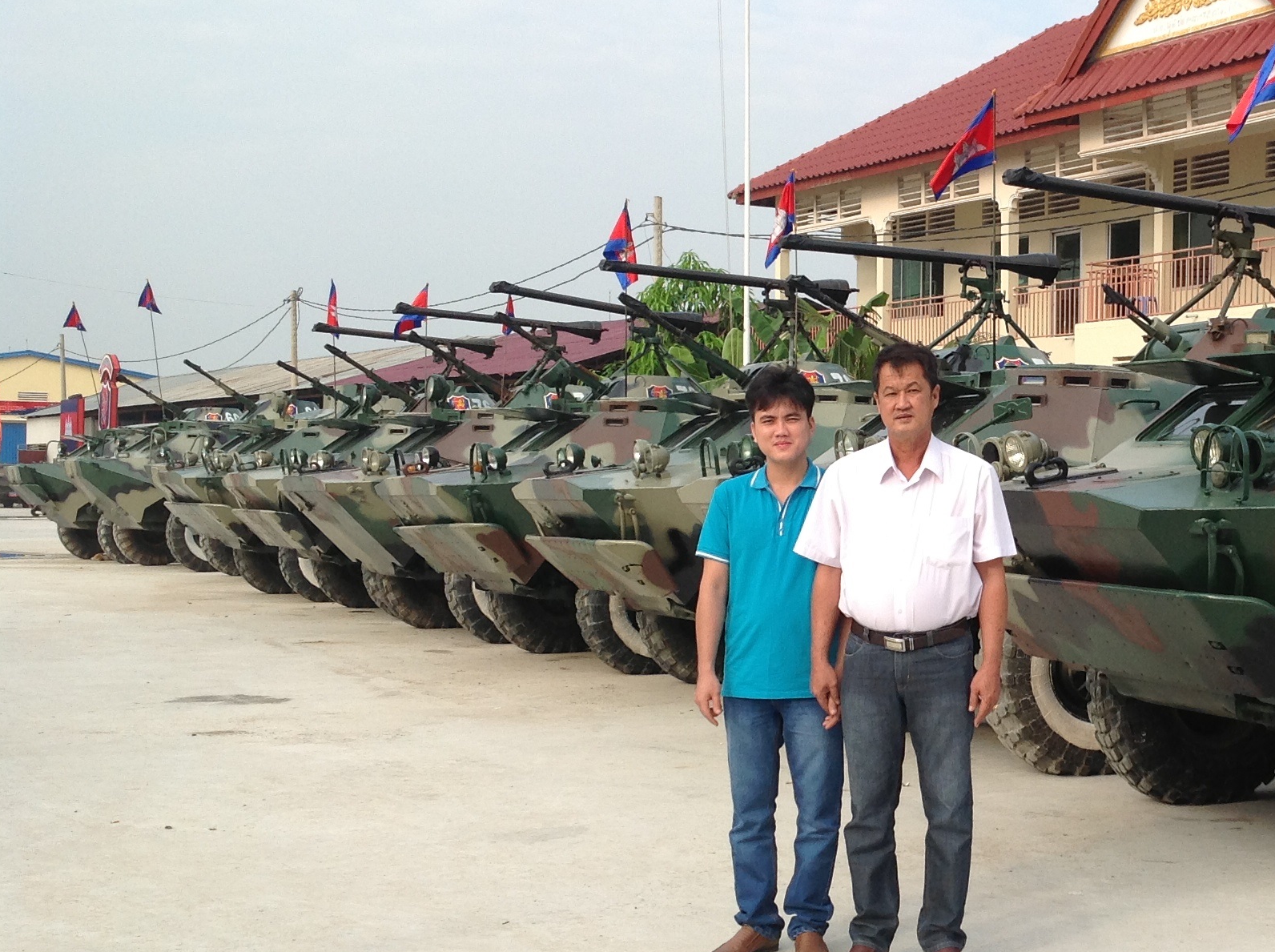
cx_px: 1033
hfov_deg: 32.8
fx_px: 2096
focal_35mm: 57
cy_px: 466
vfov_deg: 25.6
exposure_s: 1/796
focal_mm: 4.28
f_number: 2.4
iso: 50
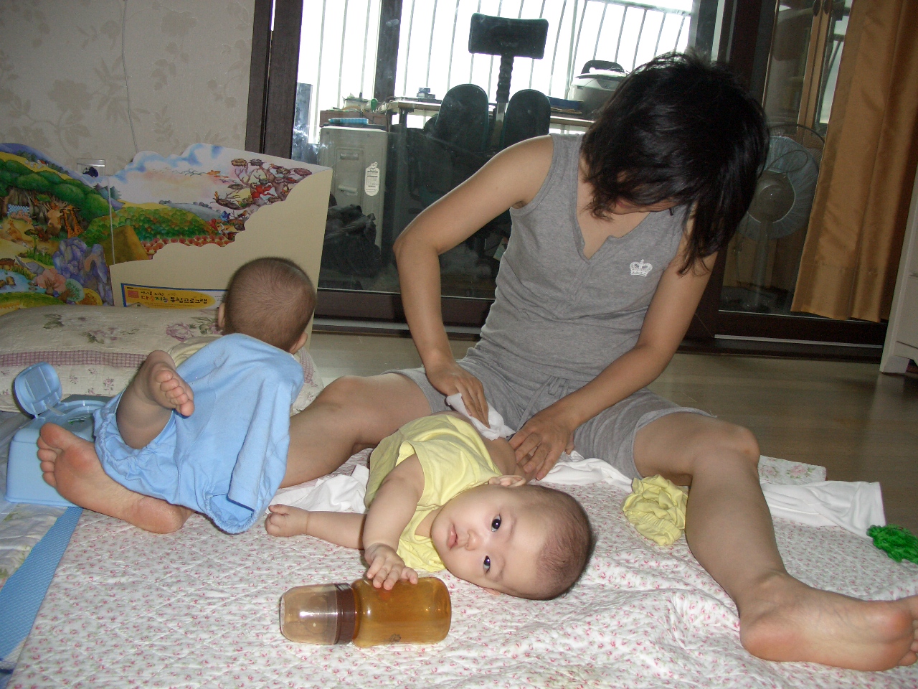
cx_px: 459
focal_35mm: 33
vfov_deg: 42.9
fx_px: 875
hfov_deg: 55.4
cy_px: 344
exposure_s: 1/60
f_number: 2.8
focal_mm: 7.1
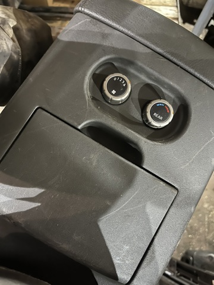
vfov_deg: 67.3
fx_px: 214
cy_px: 142
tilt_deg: -74.9
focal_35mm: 26
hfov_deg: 53.1
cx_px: 107
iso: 1000
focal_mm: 5.1
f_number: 1.6
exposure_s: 1/14
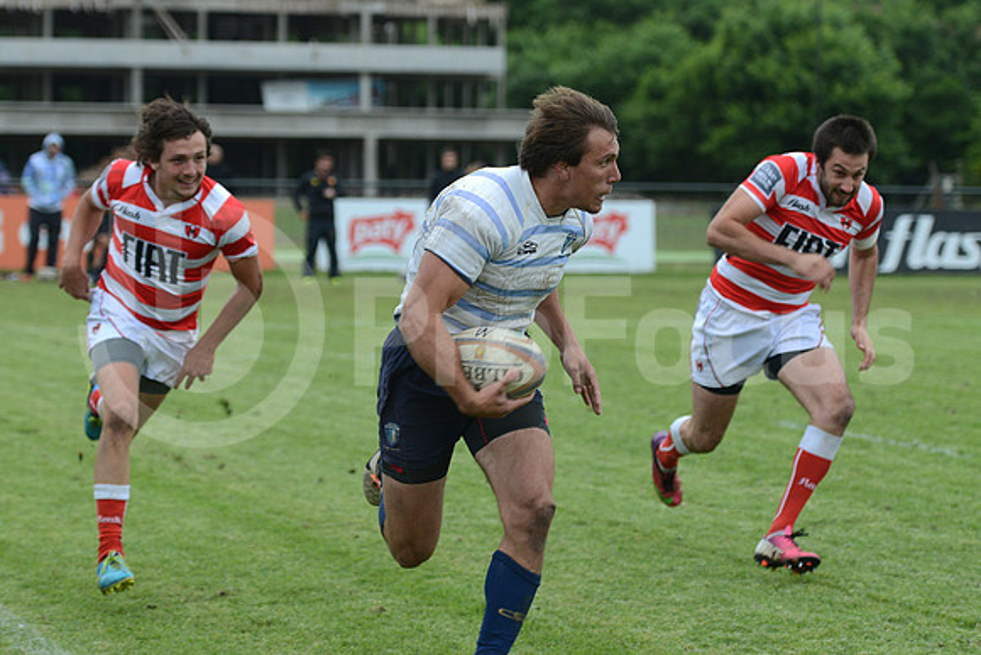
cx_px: 490
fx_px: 3271
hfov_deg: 17.1
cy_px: 328
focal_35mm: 120
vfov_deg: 11.4
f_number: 4
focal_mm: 120
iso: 1250
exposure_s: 1/500
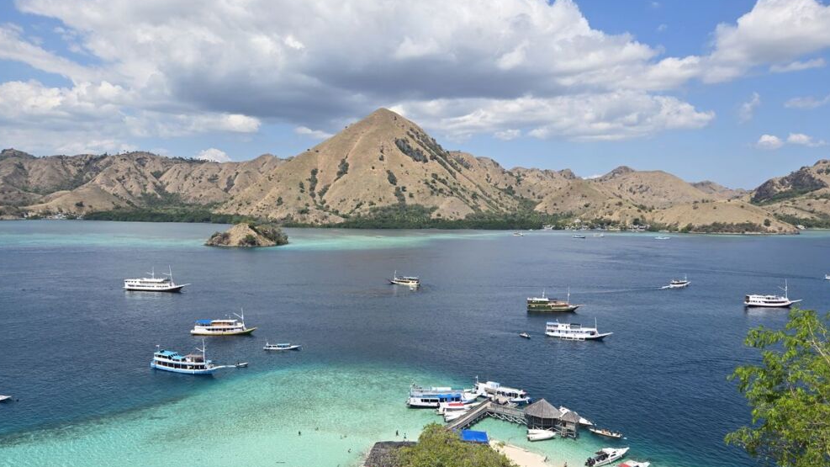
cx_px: 410
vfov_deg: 44.2
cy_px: 277
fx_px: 572
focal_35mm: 26
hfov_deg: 71.9
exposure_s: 1/1844
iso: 25
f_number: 1.8
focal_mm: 5.4
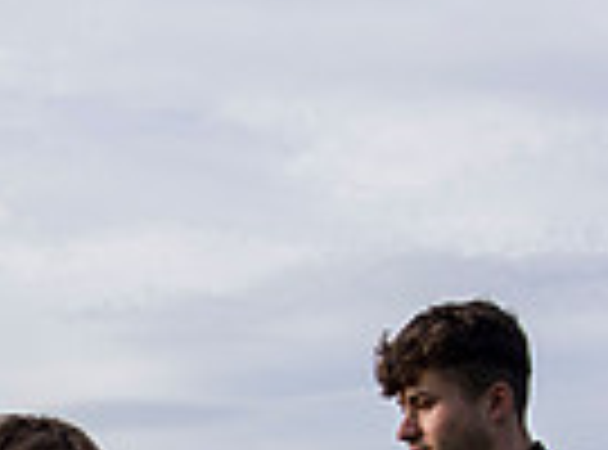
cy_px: 712
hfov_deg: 18.7
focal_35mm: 103
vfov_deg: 13.3
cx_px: 29
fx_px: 1801
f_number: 4.5
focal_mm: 20
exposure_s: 1/1250
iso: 250
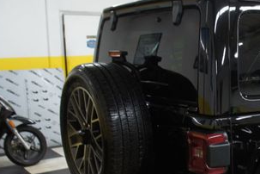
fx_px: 412
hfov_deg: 32.1
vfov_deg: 23.5
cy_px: 136
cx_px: 264
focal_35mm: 57
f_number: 3.5
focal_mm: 18
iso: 320
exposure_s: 1/30
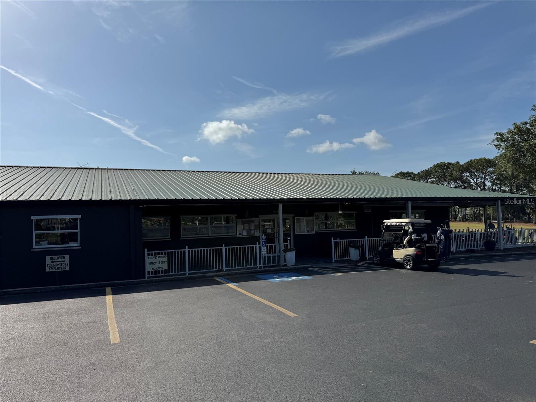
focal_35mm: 24
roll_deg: +1.6
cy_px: 201
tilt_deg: +2.0
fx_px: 372
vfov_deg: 56.8
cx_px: 268
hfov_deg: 71.6
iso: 80
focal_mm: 6.76
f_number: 1.78
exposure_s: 1/10417
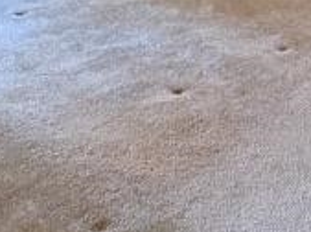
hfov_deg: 21.4
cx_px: 372
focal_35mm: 85
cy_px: -151
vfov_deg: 15.5
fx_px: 762
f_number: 2.2
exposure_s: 1/60
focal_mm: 2.22
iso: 640
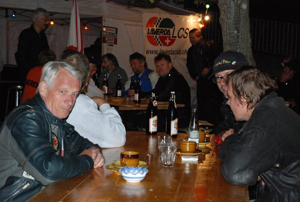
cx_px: 150
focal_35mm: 72
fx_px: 601
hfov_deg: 28.0
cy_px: 101
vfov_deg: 19.0
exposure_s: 1/60
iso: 1600
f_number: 5.6
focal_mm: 48
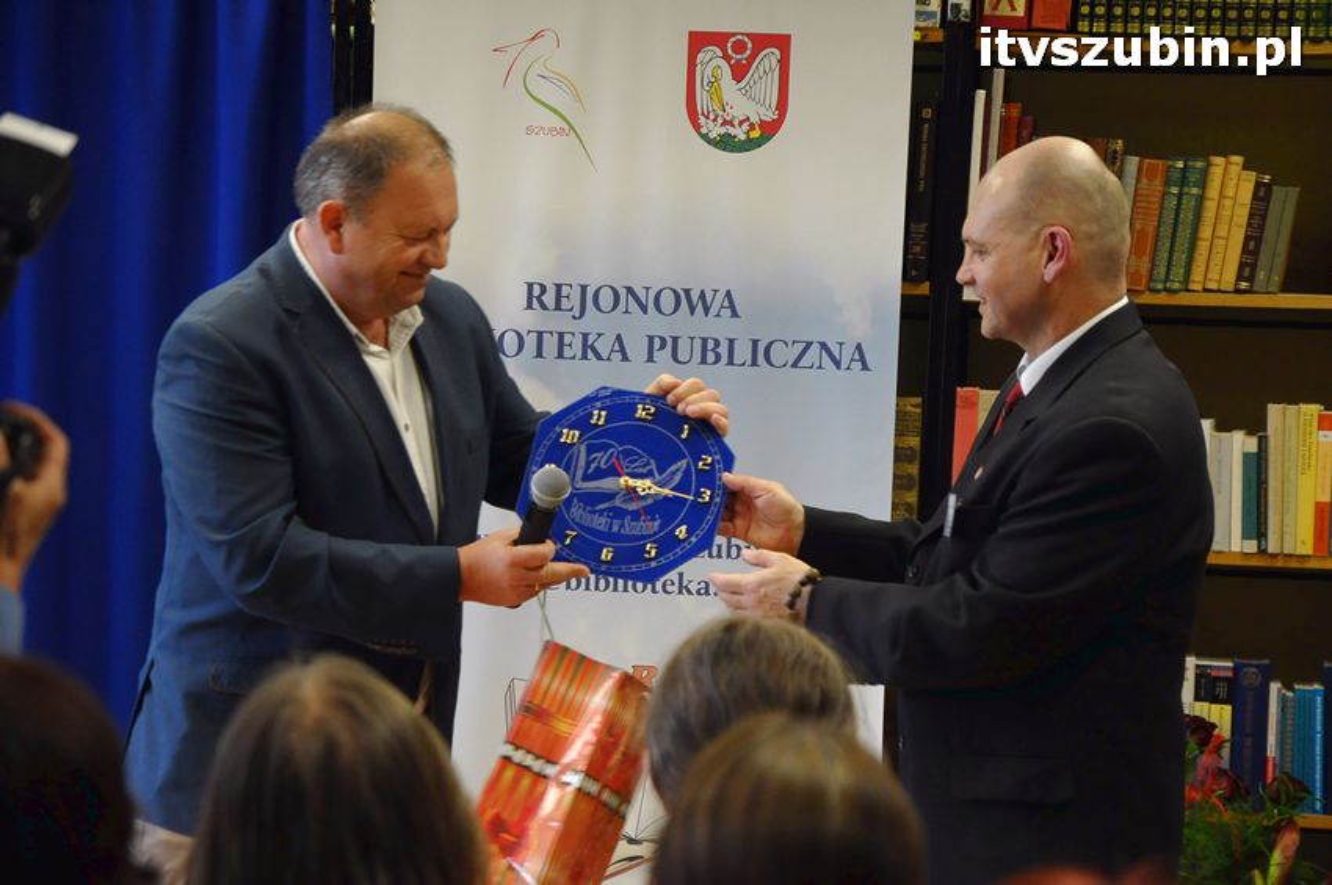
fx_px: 5822
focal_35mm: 158
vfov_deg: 8.7
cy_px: 442
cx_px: 666
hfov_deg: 13.1
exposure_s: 1/60
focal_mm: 105
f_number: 5.6
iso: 1600
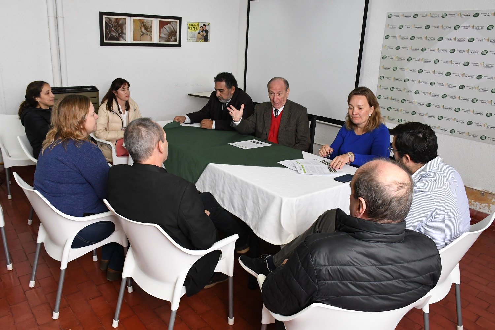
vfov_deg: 47.9
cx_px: 248
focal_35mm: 27
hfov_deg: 67.4
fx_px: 371
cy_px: 165
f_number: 8
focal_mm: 18
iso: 3200
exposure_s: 1/125
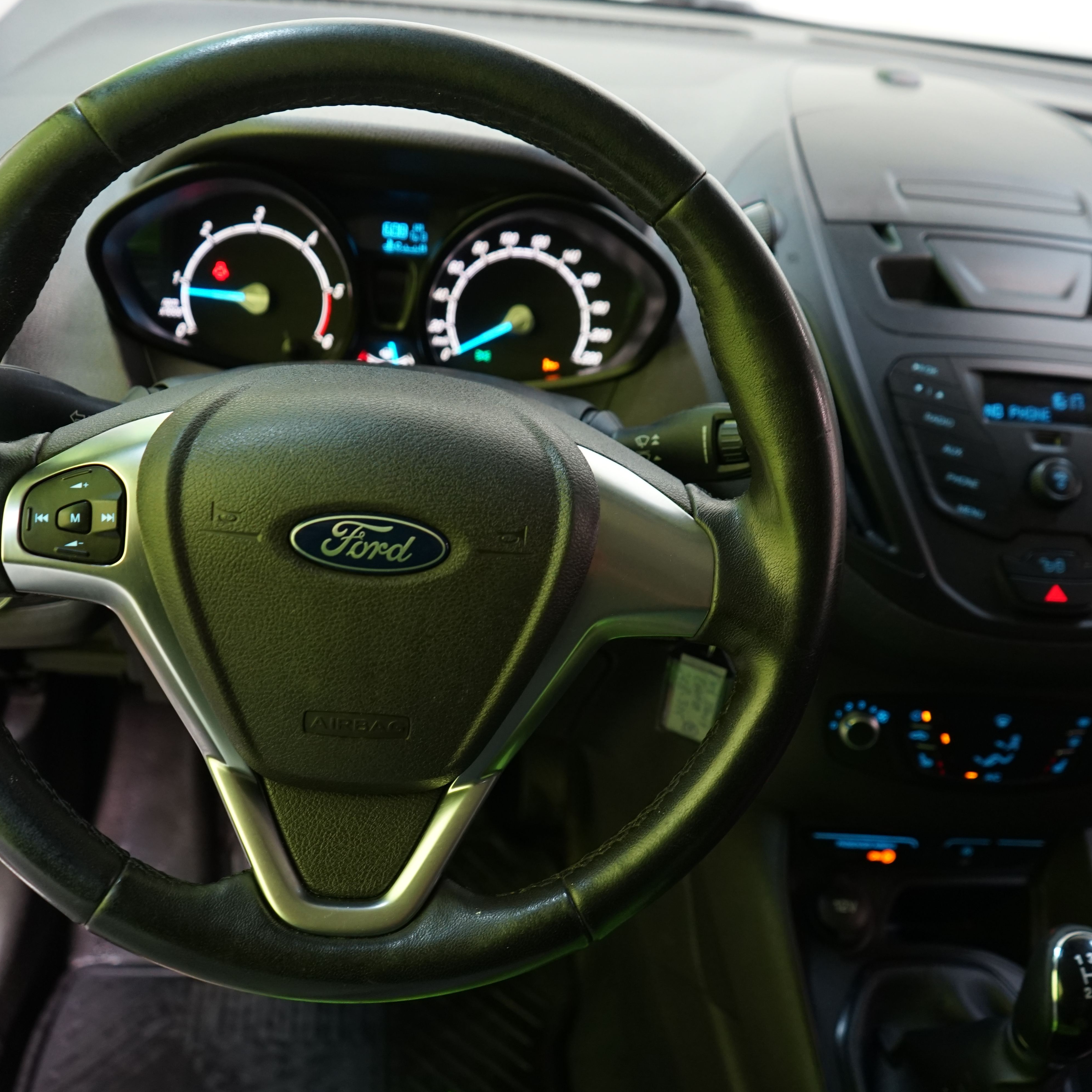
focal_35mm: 36
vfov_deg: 46.0
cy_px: 547
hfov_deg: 46.0
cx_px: 561
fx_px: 1285
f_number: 3.5
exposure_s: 1/30
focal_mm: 28
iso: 1000
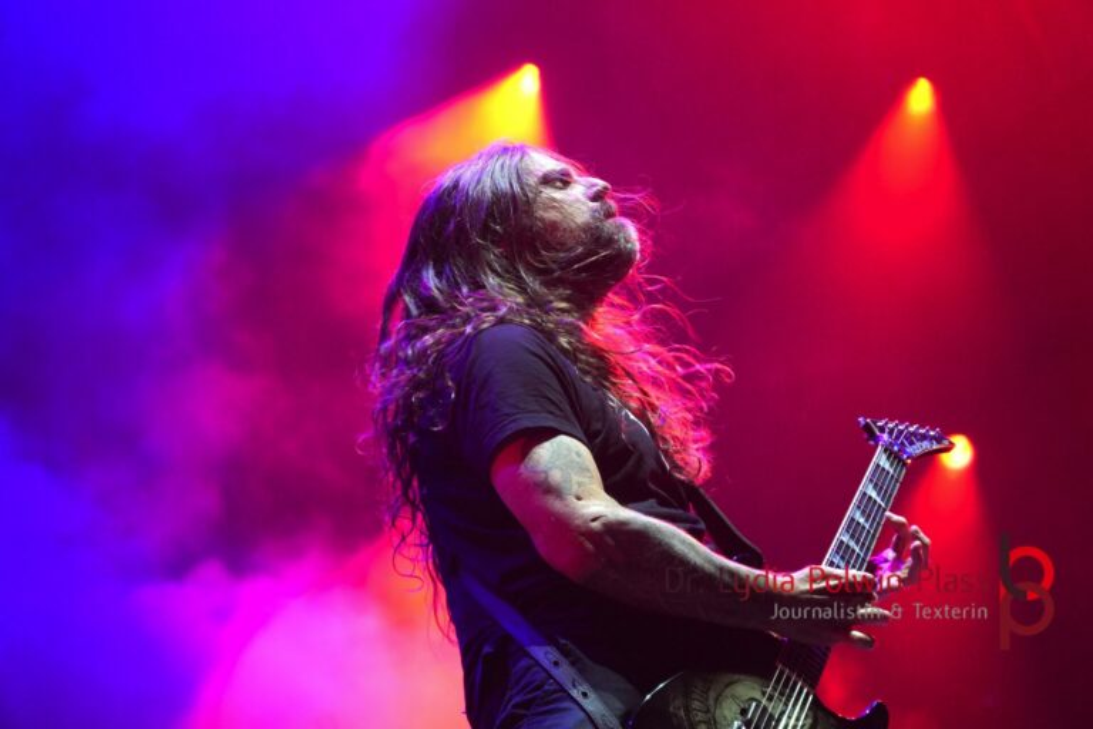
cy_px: 364
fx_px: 6011
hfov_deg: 10.4
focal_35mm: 198
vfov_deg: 6.9
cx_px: 546
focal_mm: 132
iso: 2500
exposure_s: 1/250
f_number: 5.6
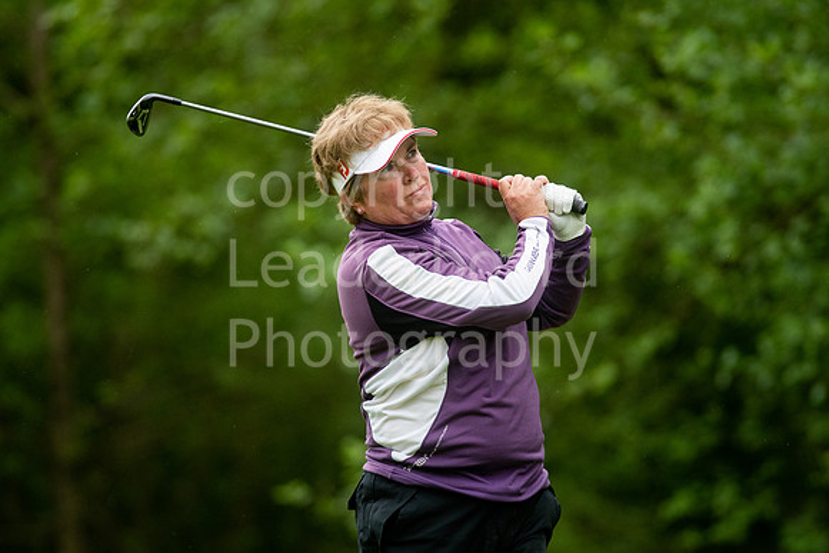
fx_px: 10364
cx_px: 414
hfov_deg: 4.6
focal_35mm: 450
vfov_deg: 3.1
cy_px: 276
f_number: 4
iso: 1600
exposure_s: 1/1600
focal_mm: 300
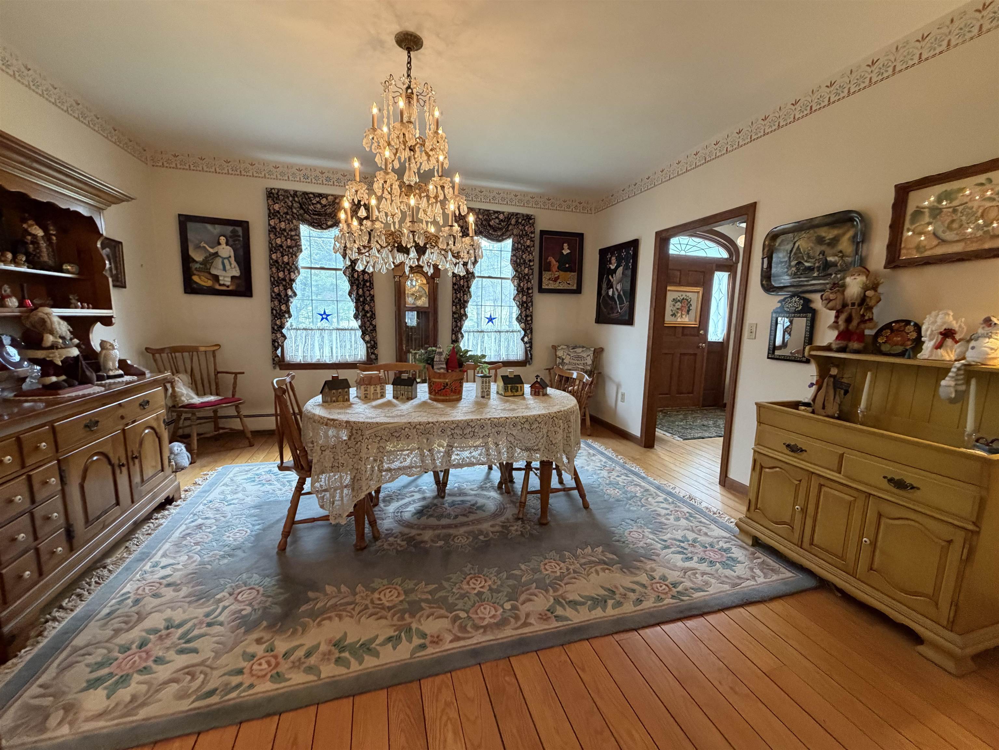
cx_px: 500
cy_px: 375
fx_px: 404
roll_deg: -1.1
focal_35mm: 14
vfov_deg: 85.7
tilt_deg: -7.3
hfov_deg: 102.1
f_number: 2.2
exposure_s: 1/60
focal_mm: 2.22
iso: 400
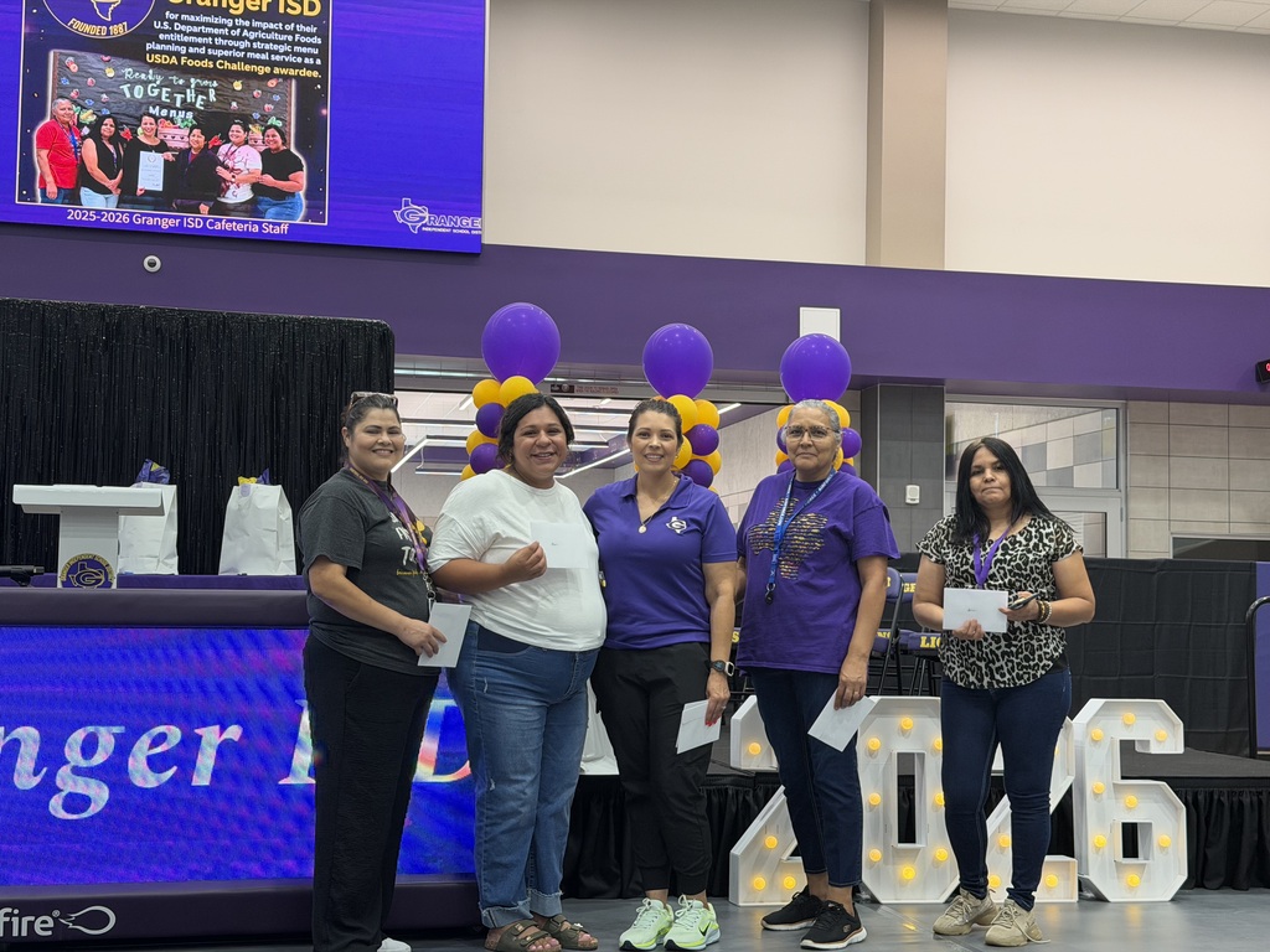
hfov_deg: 39.7
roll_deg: -0.7
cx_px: 635
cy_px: 476
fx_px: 1761
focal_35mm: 48
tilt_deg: +4.6
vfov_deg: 30.3
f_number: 1.78
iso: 125
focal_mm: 6.76
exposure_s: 1/120
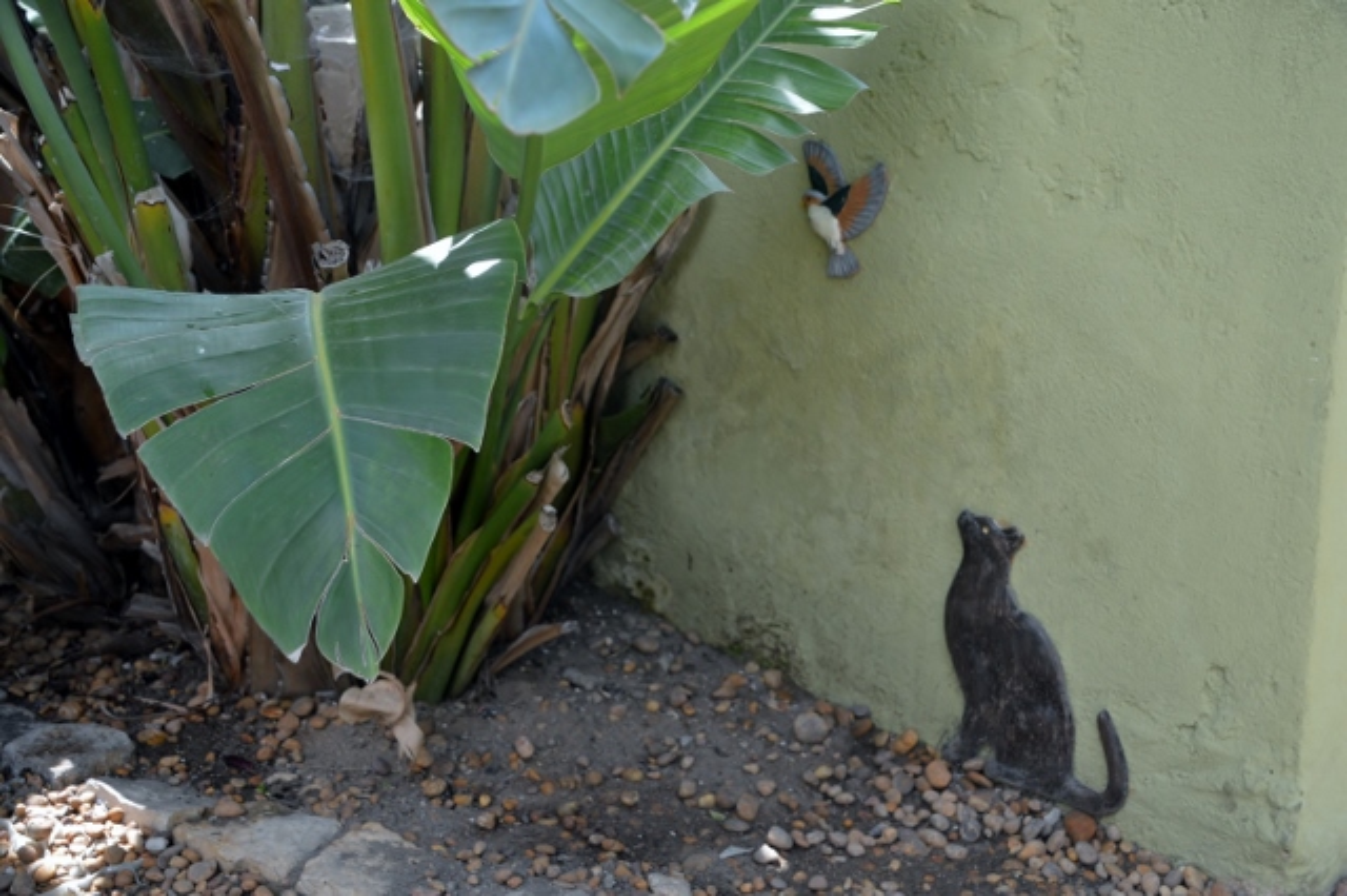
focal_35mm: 38
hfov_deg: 51.3
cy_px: 448
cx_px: 674
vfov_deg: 35.5
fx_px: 1402
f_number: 5.6
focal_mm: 25
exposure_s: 1/125
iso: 400
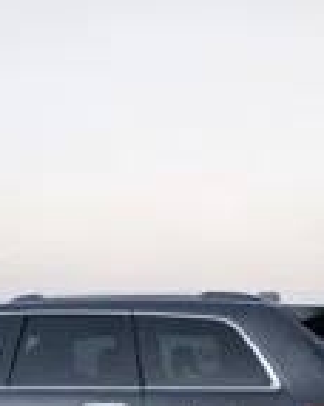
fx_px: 757
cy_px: 468
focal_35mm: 63
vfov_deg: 27.1
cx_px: 82
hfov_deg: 23.9
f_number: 1.7
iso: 200
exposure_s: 1/180
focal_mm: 6.3
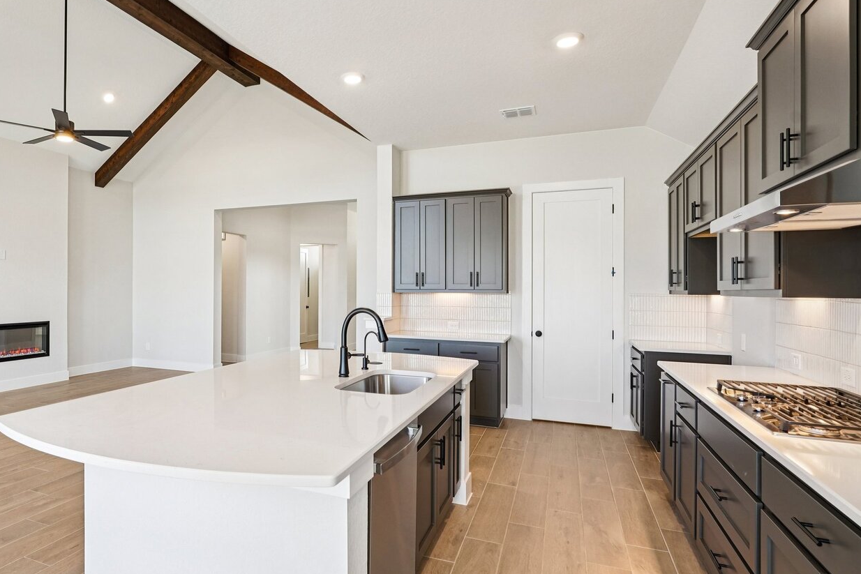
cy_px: 289
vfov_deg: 59.5
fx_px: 502
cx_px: 328
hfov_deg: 79.8
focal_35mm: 21
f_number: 8
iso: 320
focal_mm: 16
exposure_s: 1/30
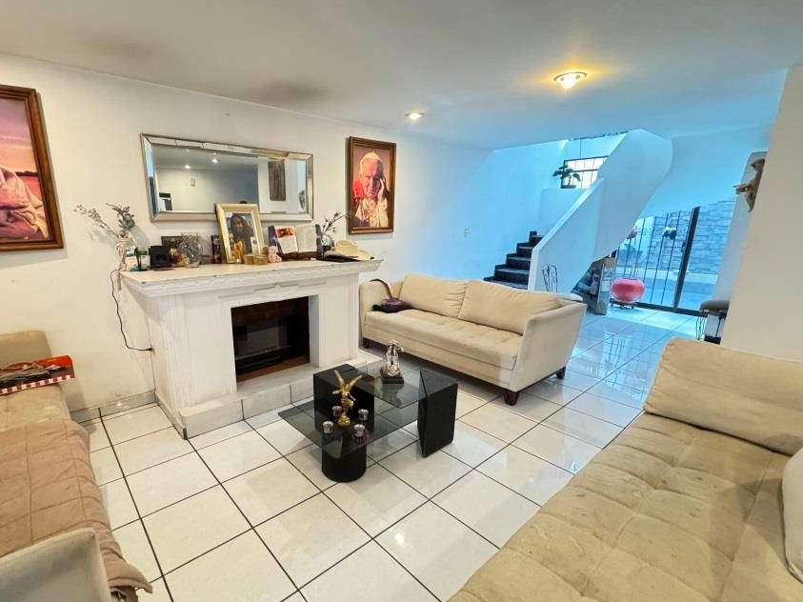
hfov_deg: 90.4
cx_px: 343
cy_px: 316
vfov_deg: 74.7
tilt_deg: -14.9
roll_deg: +0.5
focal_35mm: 17
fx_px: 394
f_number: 2.2
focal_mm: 2.22
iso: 1000
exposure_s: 1/60
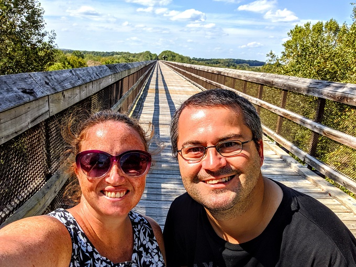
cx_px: 178
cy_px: 134
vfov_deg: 49.7
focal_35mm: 28
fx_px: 288
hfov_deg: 63.4
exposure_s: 1/1923
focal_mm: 2.97
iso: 56
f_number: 1.8
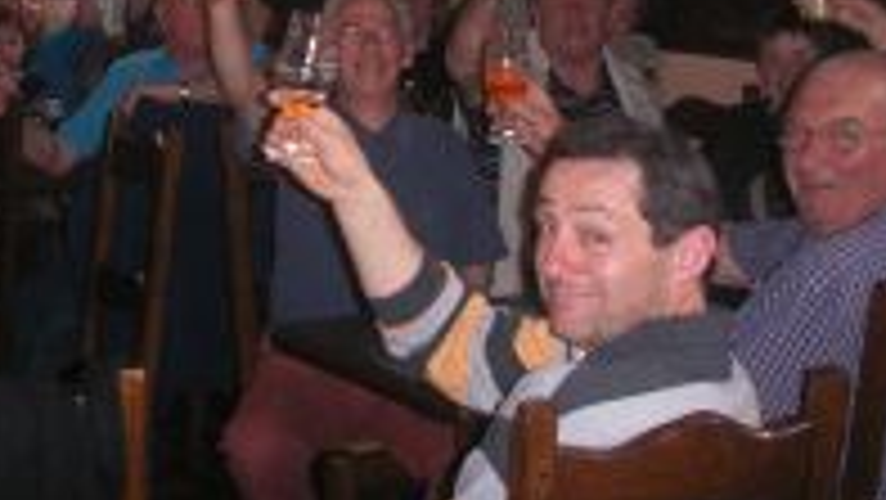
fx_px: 1927
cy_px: -144
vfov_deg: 14.2
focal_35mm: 82
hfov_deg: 25.3
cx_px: 144
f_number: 3.5
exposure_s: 1/40
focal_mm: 7.7
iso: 160
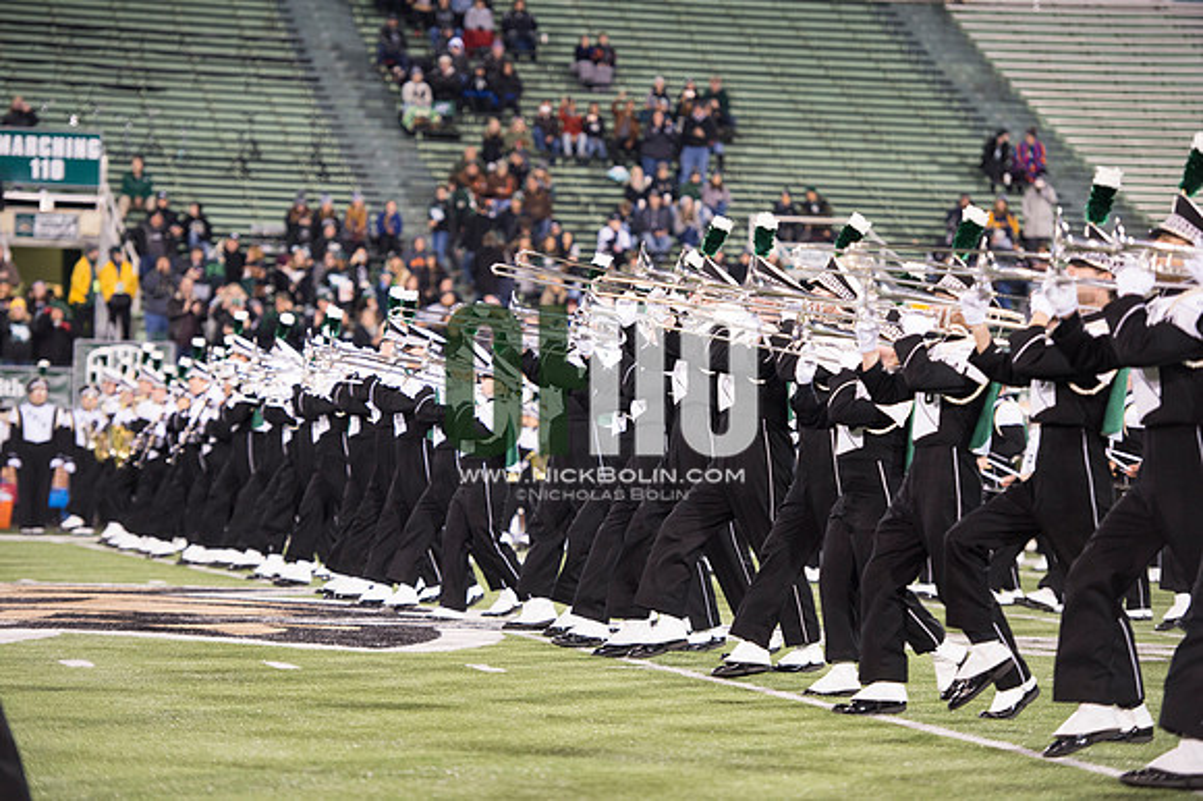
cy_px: 400
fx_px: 4509
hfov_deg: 15.2
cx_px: 602
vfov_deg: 10.1
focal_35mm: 135
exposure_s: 1/400
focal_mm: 135
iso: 2500
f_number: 2.8
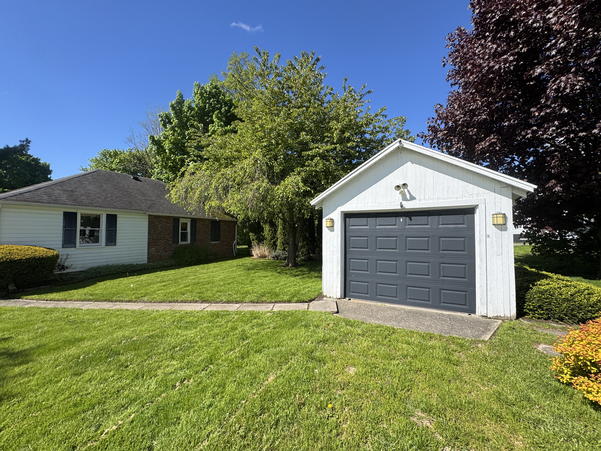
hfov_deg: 102.1
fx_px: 243
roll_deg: -0.7
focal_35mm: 14
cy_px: 226
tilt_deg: +2.8
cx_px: 300
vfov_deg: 85.7
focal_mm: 2.22
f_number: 2.2
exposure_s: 1/1277
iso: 40
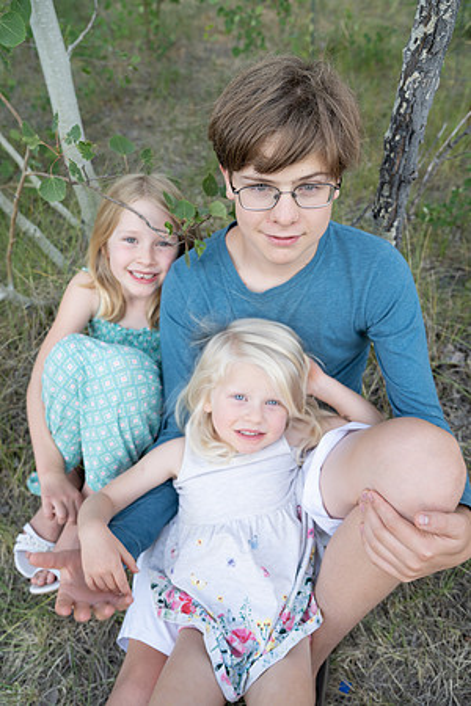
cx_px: 236
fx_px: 530
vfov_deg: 67.4
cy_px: 353
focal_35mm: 27
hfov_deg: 47.9
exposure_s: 1/160
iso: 320
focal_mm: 27
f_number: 4
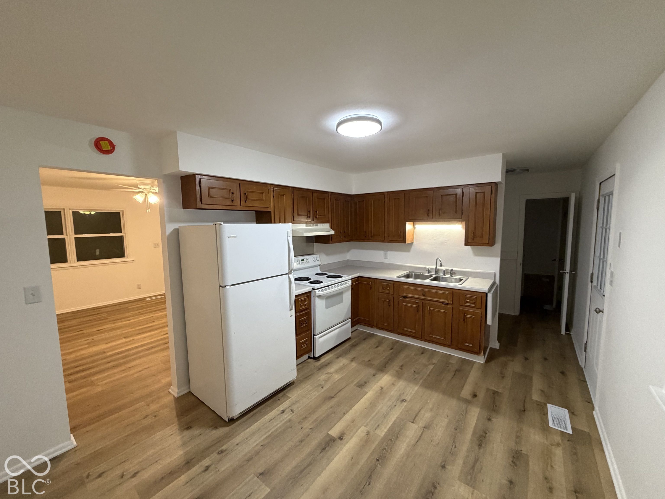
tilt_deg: -6.2
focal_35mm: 14
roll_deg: +0.7
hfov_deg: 102.1
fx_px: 269
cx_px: 332
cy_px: 250
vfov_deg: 85.7
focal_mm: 2.22
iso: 400
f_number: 2.2
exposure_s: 1/60
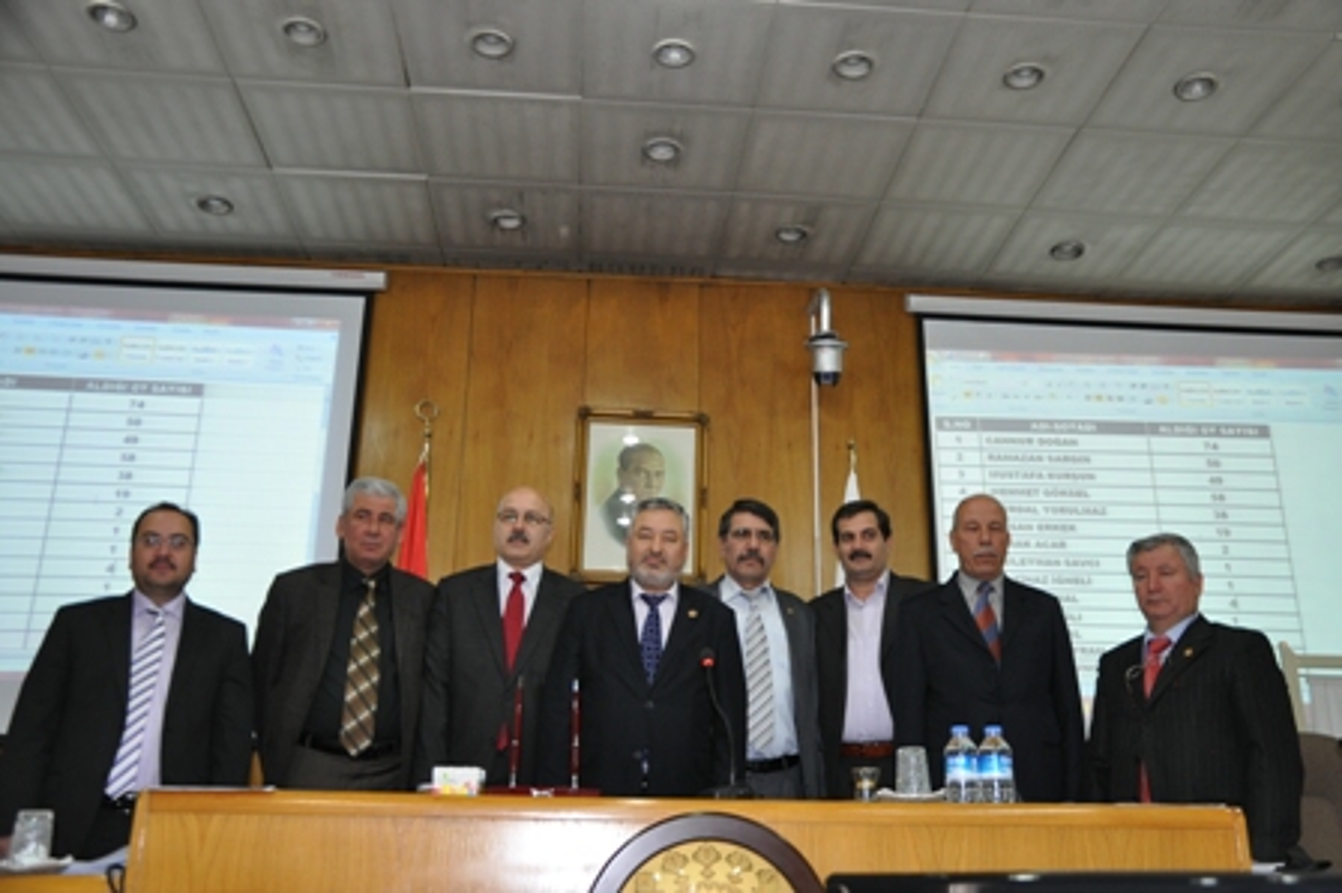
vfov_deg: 39.9
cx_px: 671
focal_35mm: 33
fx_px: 1229
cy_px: 446
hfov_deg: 57.3
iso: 800
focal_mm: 22
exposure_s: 1/20
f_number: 4
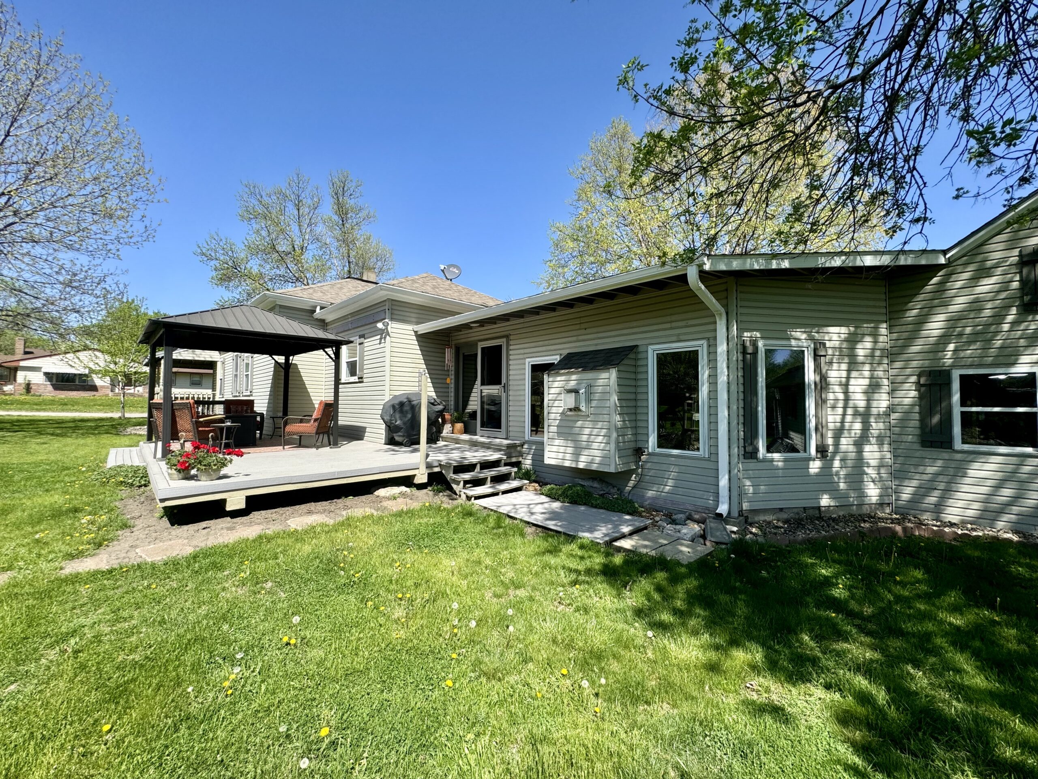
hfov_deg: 102.1
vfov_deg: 85.7
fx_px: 420
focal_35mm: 14
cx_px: 519
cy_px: 390
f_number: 2.2
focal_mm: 2.22
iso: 50
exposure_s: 1/1160
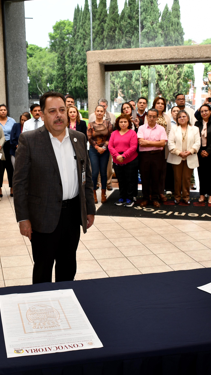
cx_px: 39
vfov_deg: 47.4
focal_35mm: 43
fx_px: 428
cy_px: 185
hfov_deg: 27.1
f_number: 5.6
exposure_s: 1/125
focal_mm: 18
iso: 200
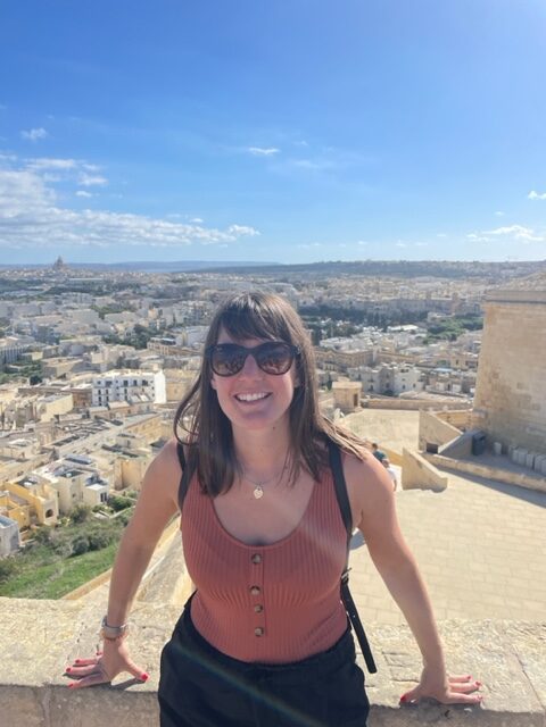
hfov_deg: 53.1
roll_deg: +0.9
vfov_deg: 67.3
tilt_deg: -9.8
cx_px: 273
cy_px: 364
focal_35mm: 26
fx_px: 547
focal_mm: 4.2
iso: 32
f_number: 1.6
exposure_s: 1/4000
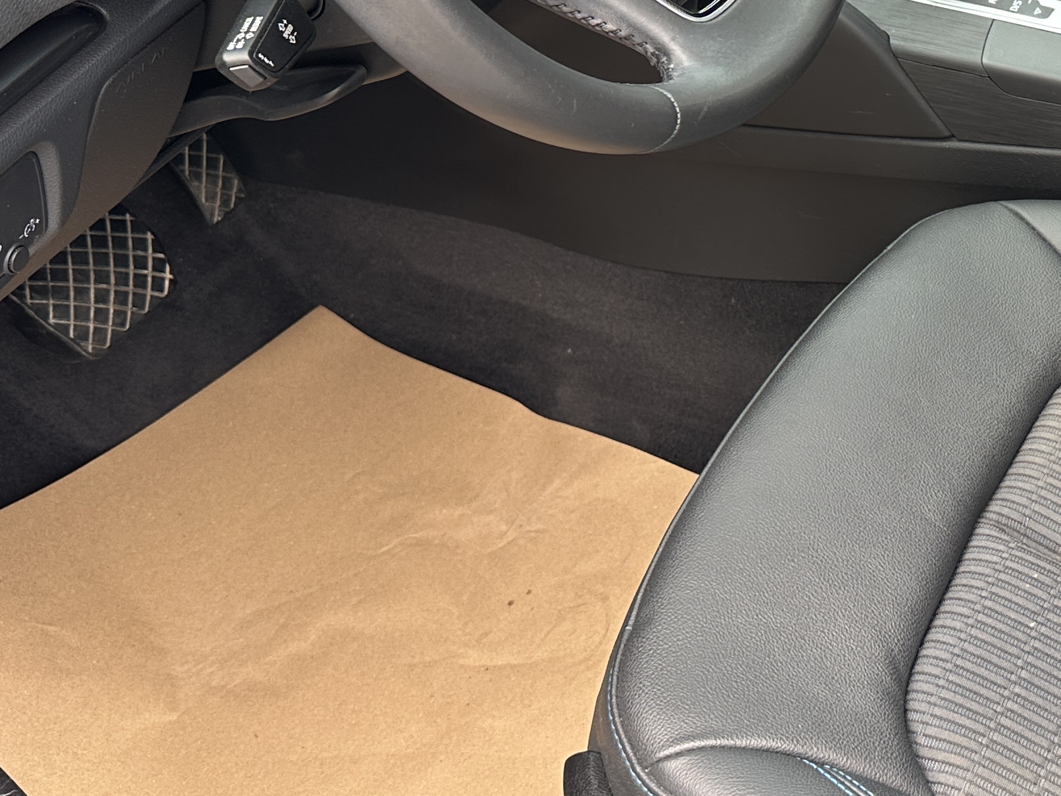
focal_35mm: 60
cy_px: 98
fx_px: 1839
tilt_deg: -34.4
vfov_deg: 23.8
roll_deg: -1.7
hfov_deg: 30.3
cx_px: 1016
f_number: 1.78
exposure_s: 1/238
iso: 80
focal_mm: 6.86
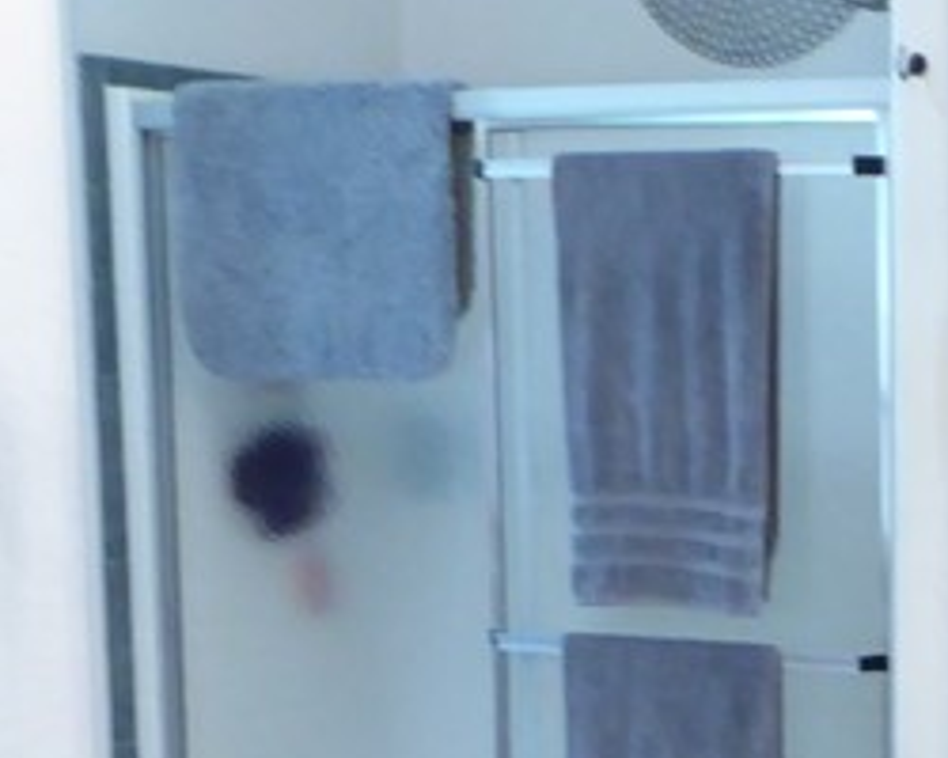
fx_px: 3591
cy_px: 1330
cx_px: 751
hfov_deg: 15.0
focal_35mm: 128
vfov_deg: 11.3
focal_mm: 5.4
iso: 400
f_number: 3.5
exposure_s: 1/20
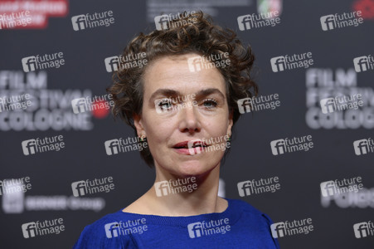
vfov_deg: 13.0
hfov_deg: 19.5
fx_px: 1090
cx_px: 187
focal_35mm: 105
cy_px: 124
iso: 640
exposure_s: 1/250
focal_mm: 105
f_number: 4.5
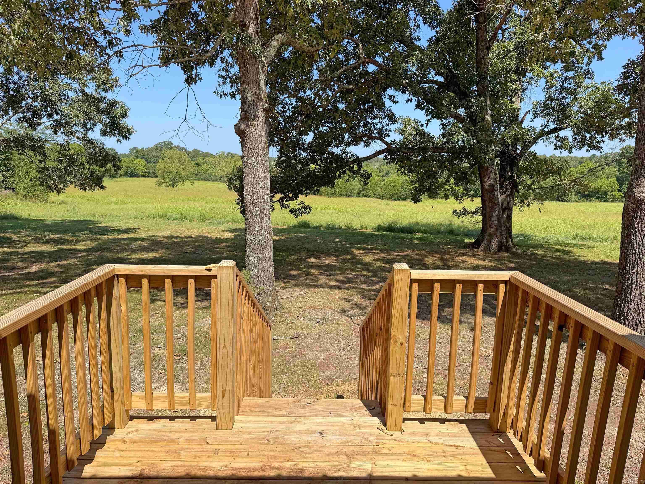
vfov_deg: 56.8
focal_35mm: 24
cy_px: 242
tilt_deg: -9.4
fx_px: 447
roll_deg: -0.8
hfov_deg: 71.6
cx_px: 322
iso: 80
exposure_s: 1/3584
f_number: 1.78
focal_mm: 6.76
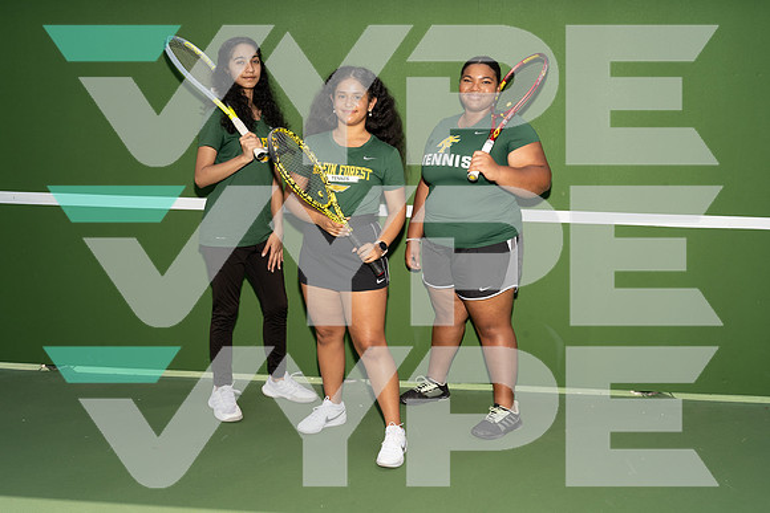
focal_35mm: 37
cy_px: 256
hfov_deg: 51.9
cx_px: 385
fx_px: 792
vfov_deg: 36.0
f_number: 10
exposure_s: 1/250
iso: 160
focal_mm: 37
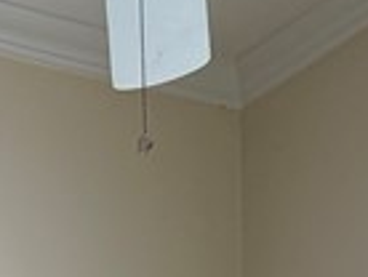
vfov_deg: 7.0
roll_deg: +2.3
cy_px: 962
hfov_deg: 10.8
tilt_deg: -5.3
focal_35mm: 178
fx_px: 1896
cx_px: -115
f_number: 1.78
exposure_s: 1/199
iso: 125
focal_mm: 6.76
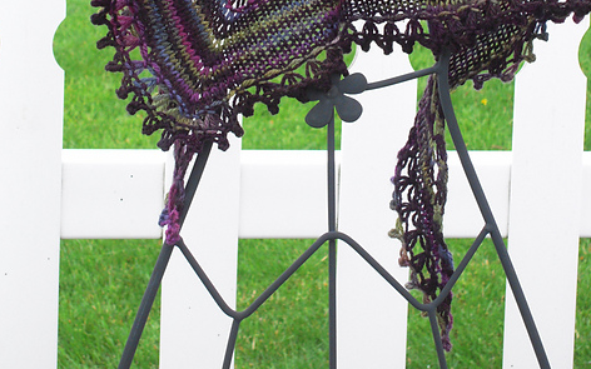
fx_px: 2432
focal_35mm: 151
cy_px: -23
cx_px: 293
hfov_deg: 13.9
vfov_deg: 8.6
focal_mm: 18.8
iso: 250
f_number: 5.6
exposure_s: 1/100
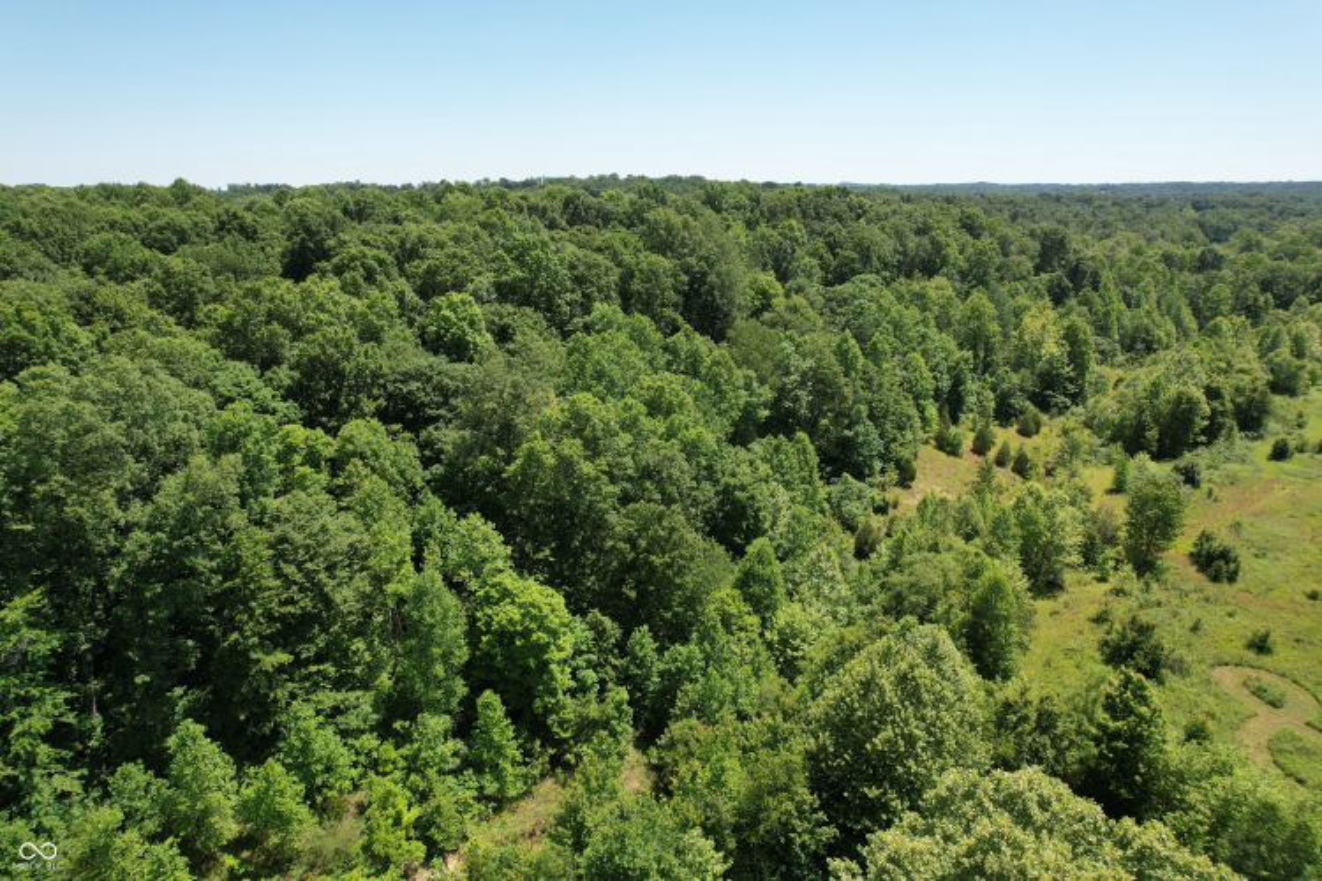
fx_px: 808
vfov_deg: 57.2
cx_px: 661
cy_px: 440
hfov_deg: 78.6
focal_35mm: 22
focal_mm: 8.38
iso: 100
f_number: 2.8
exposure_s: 1/1250
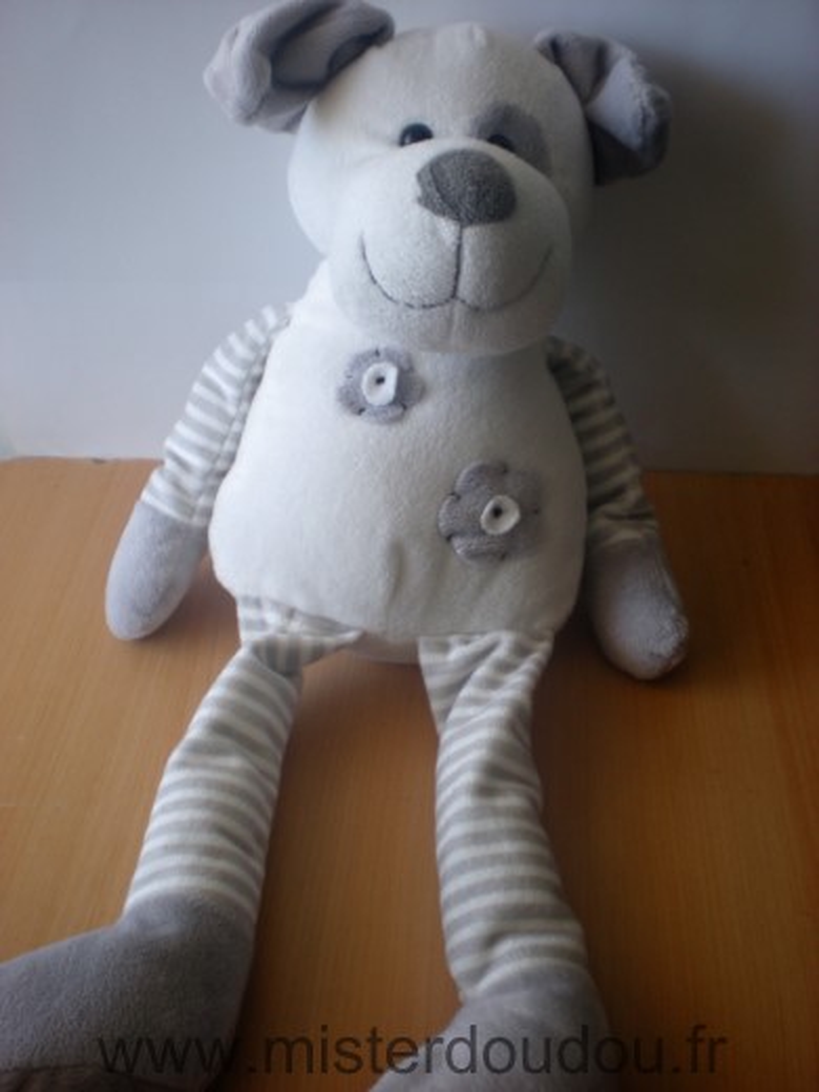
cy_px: 546
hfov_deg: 37.7
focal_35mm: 38
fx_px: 1199
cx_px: 410
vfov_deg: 49.0
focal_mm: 6.3
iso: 85
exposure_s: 1/60.7
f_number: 3.1
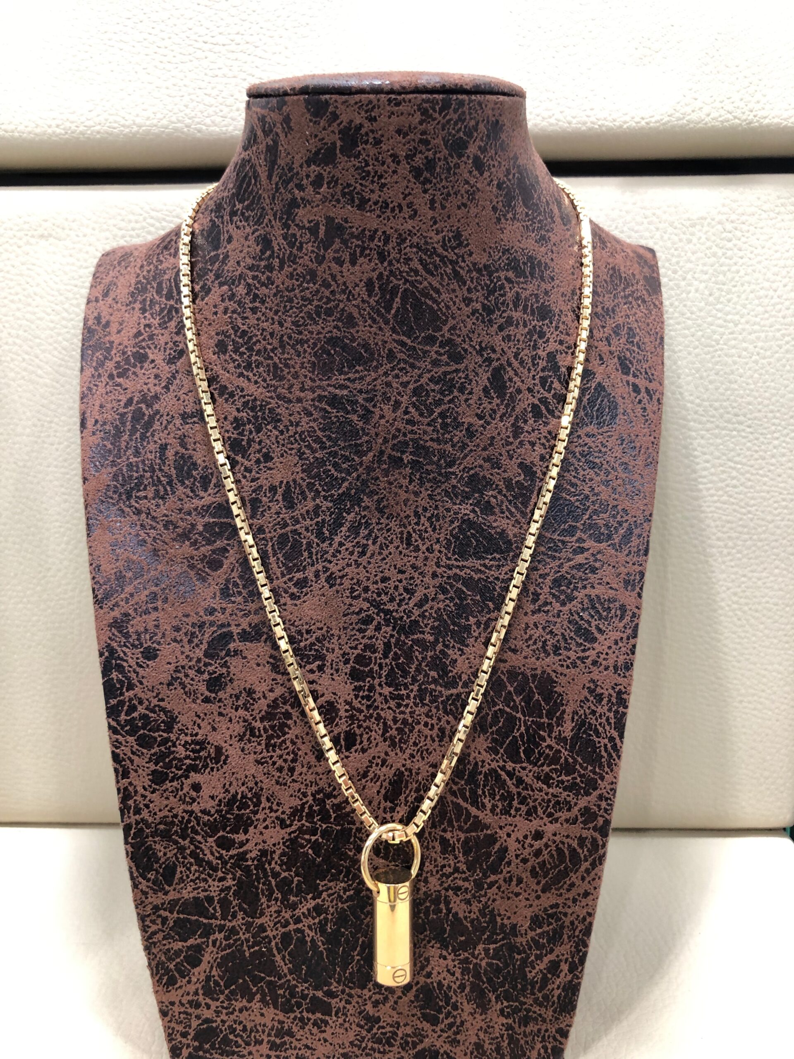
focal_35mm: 28
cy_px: 530
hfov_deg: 49.7
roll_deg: +0.8
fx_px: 856
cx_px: 397
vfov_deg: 63.4
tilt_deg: -8.4
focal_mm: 4
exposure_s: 1/17
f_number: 1.8
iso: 40
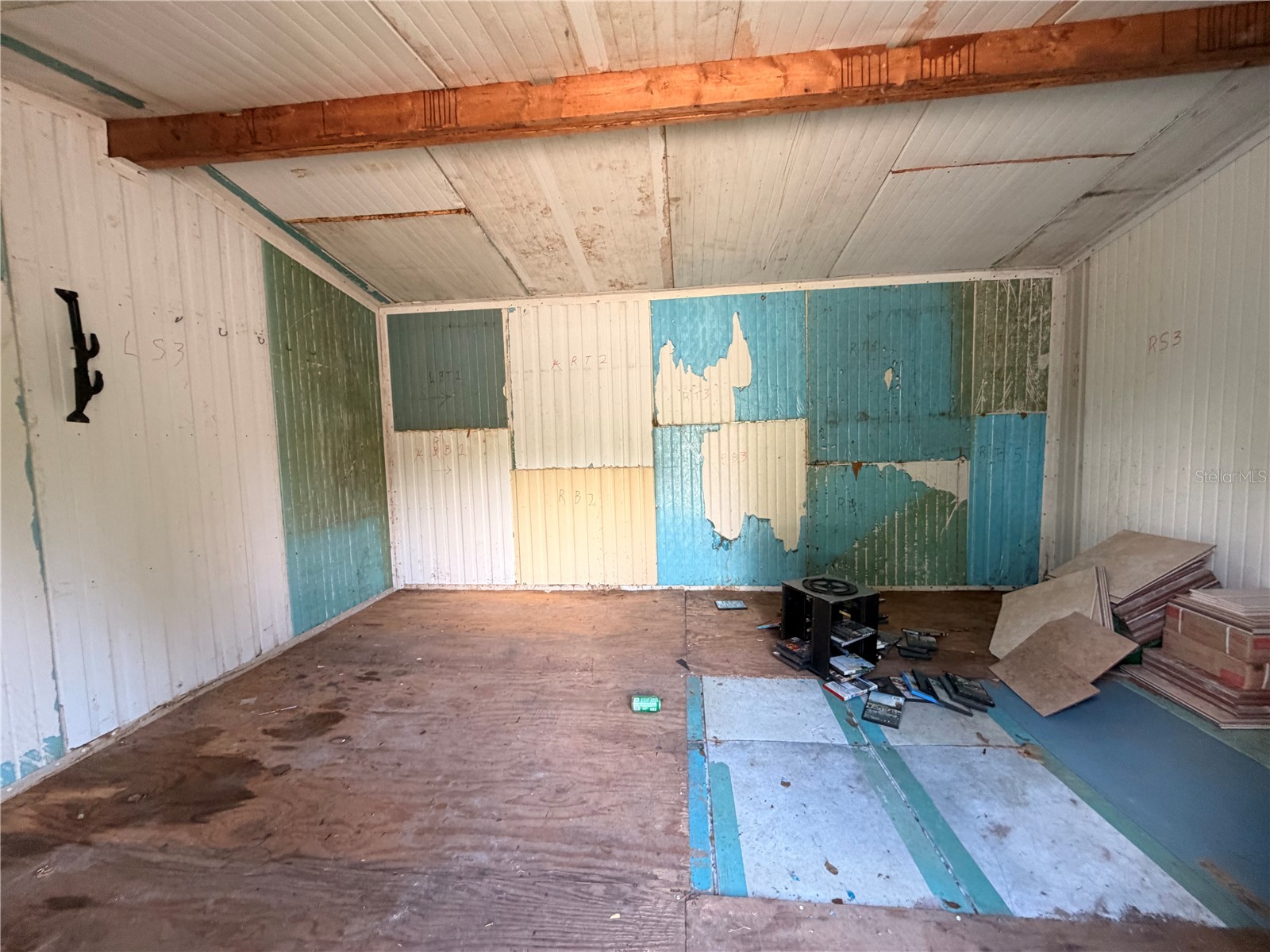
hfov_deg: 102.1
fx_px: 514
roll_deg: +2.2
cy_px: 476
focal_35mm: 14
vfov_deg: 85.7
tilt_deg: -5.2
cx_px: 635
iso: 320
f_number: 2.2
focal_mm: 2.22
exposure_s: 1/110
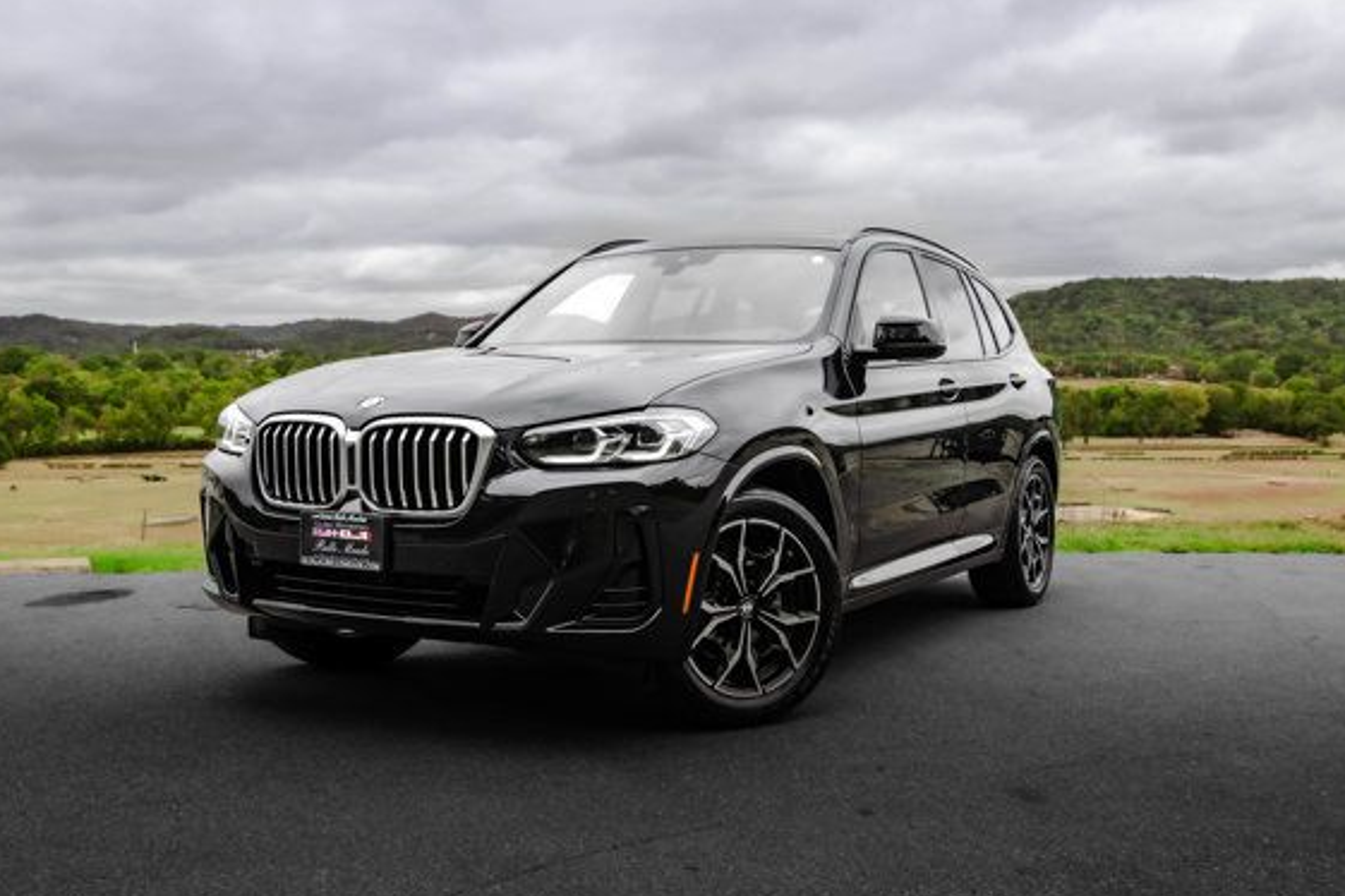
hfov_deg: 49.5
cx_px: 623
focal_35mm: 39
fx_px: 1457
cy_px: 444
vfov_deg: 34.2
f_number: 9
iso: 640
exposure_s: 1/640
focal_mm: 34
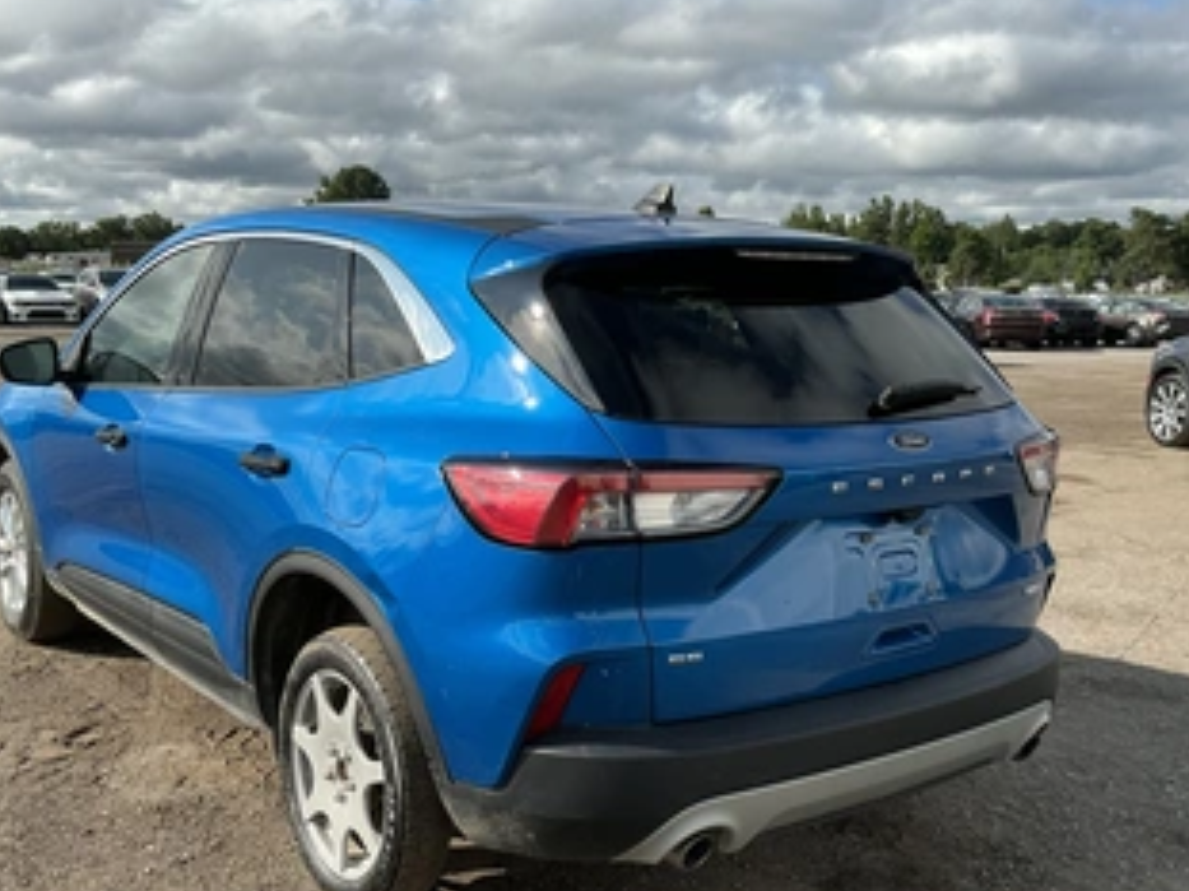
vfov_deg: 39.5
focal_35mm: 36
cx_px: 562
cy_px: 512
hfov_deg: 51.3
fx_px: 1236
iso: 25
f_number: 1.8
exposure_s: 1/1675
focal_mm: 3
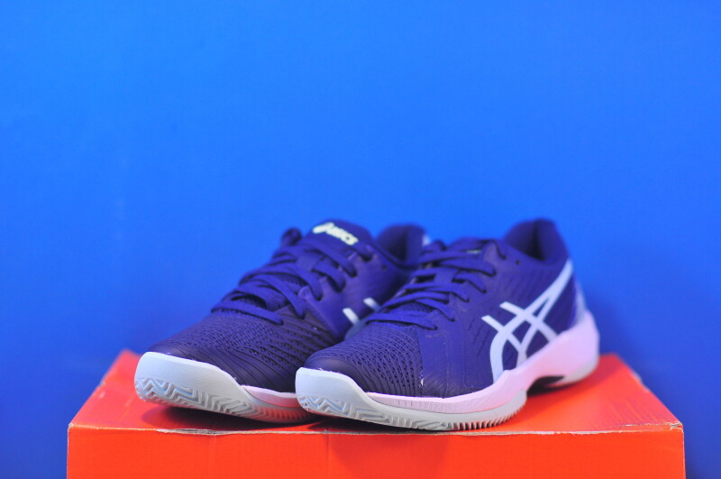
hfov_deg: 27.0
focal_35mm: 75
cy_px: 240
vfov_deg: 18.1
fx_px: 1500
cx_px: 360
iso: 250
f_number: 2.2
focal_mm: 50
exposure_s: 1/320
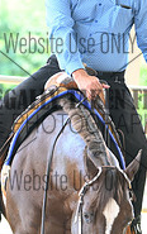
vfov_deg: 5.5
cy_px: 109
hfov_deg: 3.4
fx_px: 2449
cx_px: 75
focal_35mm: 383
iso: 640
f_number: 3.2
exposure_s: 1/434
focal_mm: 120
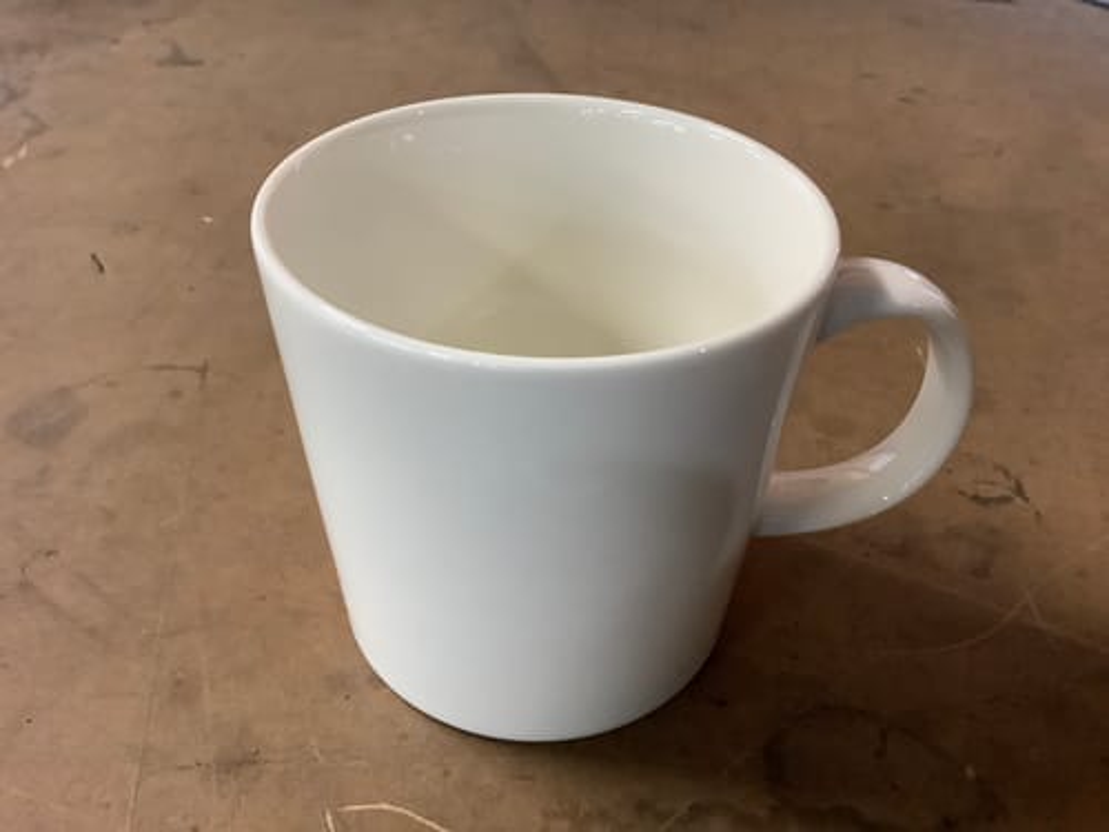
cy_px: 416
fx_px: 993
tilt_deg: -37.0
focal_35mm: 31
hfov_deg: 58.4
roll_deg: +0.0
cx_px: 554
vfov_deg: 45.4
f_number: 2.4
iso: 400
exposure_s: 1/33
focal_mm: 3.3
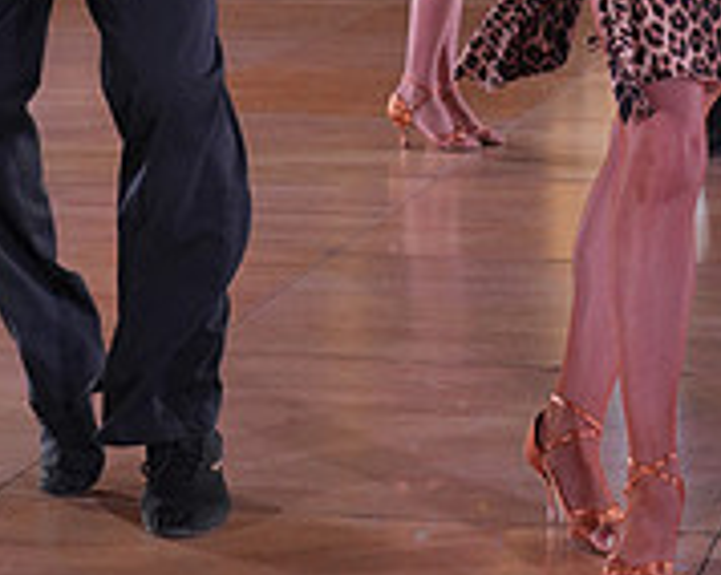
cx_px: 346
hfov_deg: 12.6
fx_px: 3261
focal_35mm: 153
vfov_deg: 9.8
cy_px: -279
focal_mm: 50
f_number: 4
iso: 1250
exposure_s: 1/400
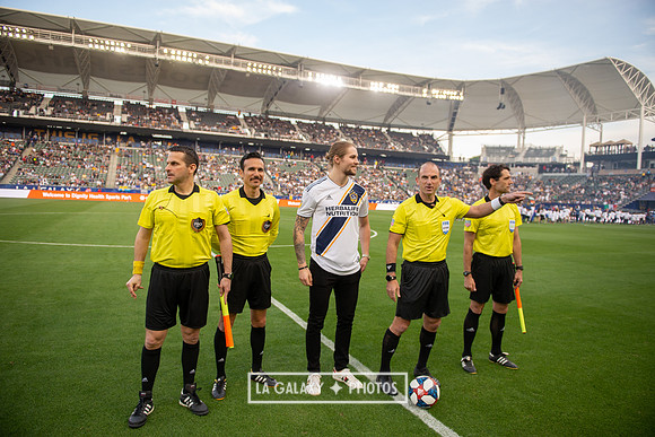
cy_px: 218
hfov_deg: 73.7
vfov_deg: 53.2
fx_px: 437
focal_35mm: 24
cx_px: 328
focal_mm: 24
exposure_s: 1/640
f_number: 2.8
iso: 400
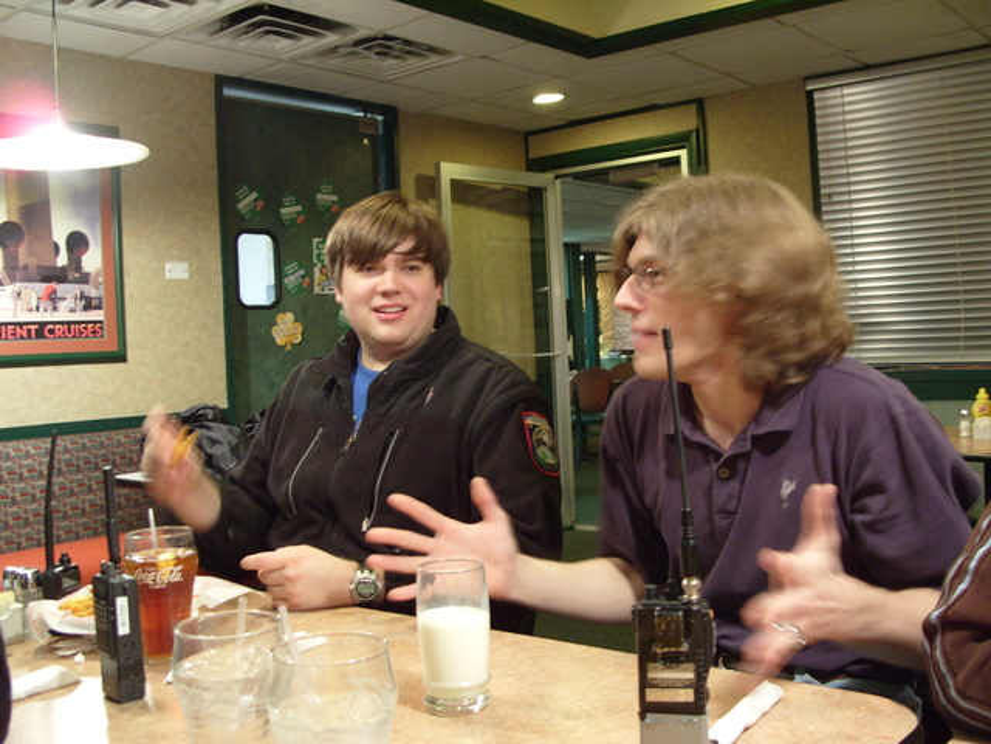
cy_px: 372
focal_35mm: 35
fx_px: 1002
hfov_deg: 52.6
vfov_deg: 40.7
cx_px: 496
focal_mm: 7.8
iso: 200
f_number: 2.8
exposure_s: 1/6
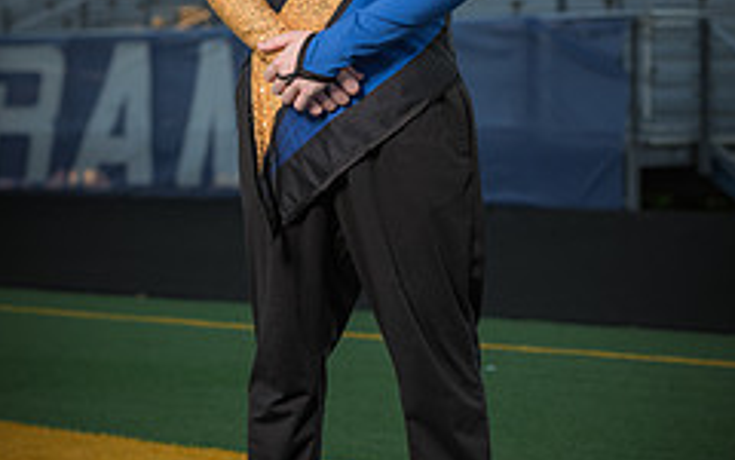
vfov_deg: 6.5
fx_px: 4026
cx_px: 374
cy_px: 28
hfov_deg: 10.4
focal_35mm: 201
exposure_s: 1/250
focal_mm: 105
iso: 100
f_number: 5.6
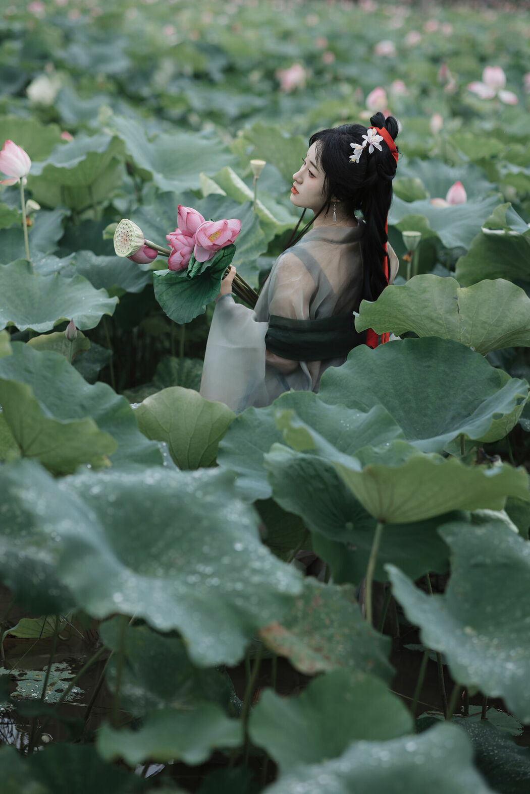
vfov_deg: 23.9
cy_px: 397
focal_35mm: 85
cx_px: 265
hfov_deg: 16.1
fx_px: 1877
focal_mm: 85
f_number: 2.2
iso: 100
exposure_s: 1/800
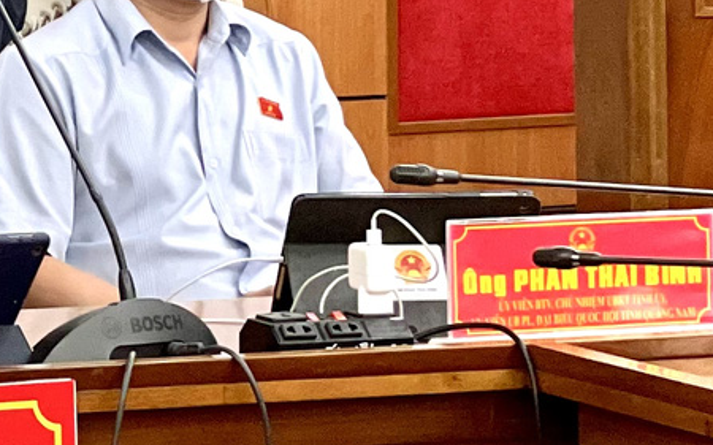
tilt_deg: -2.1
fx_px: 4760
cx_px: -721
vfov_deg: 5.3
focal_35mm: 245
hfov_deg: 8.2
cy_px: -95
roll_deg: +0.7
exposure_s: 1/50
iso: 160
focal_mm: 6
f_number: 2
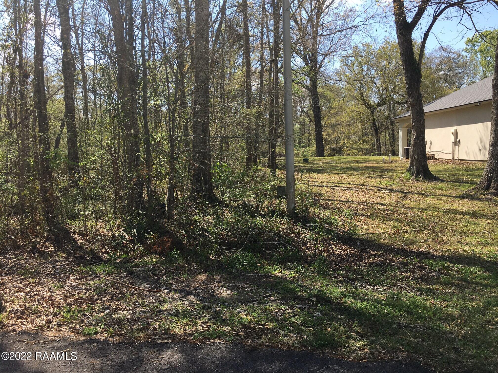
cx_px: 249
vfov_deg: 48.2
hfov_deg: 61.7
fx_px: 417
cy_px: 186
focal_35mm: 29
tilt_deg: -3.8
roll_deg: +1.0
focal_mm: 4.15
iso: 25
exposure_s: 1/739
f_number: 2.2
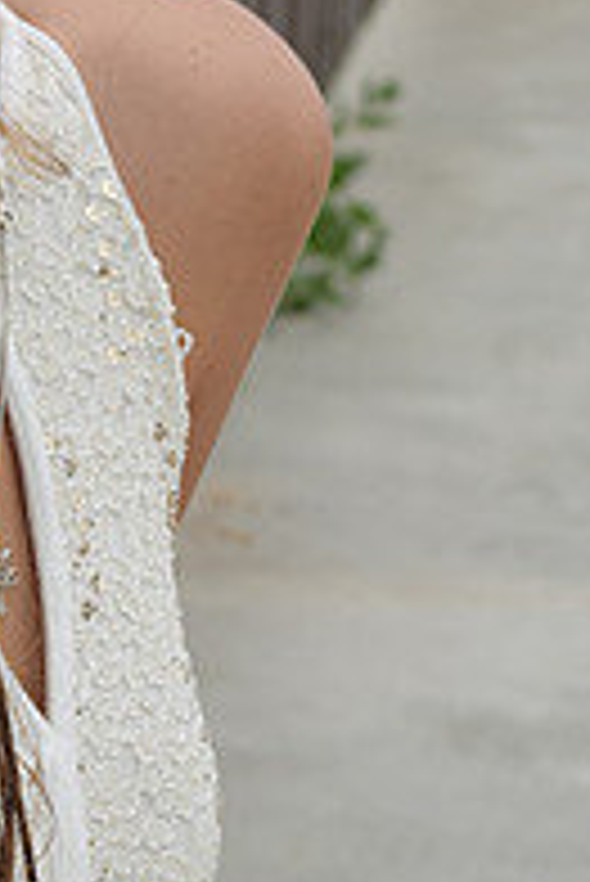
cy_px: 126
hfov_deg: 5.6
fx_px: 5999
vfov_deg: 8.4
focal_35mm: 244
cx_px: 88
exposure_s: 1/250
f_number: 8
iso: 250
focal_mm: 55
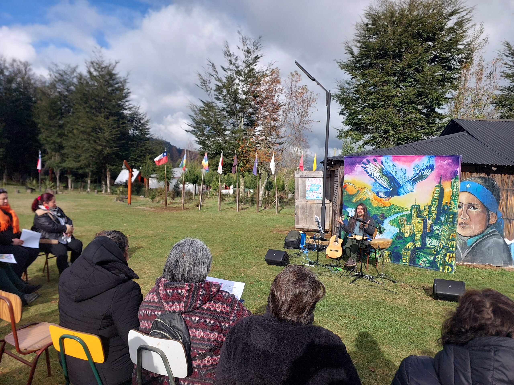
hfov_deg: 73.9
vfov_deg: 58.9
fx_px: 342
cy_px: 192
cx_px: 257
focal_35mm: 23
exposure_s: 1/886
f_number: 1.8
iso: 25
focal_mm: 5.06
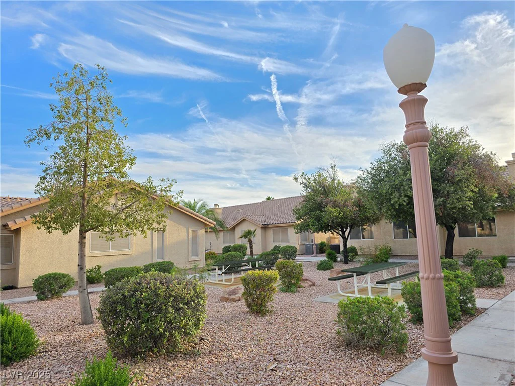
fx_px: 342
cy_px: 193
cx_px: 258
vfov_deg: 58.9
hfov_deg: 73.9
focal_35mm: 23
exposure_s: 1/273
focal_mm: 6.3
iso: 12
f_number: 1.7
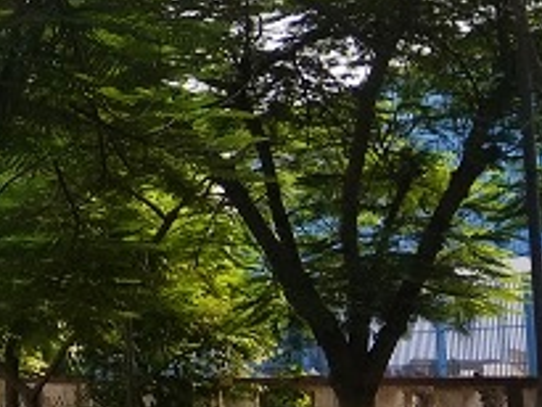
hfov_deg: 18.0
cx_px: -484
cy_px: 40
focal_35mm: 82
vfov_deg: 17.7
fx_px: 1285
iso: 100
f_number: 2
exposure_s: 1/573
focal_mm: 3.57
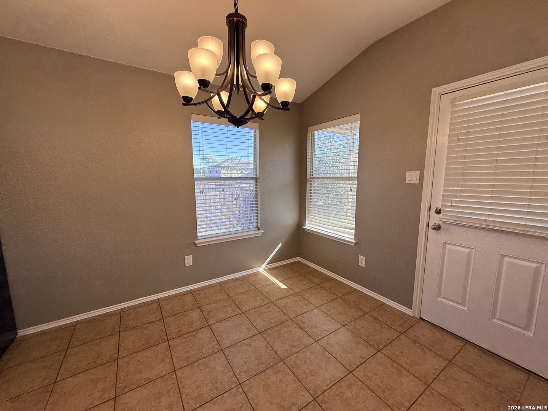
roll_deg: +0.9
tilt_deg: -6.2
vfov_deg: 85.7
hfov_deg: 102.1
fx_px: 222
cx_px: 274
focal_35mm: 14
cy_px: 206
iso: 64
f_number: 2.2
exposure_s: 1/196
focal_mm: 2.22
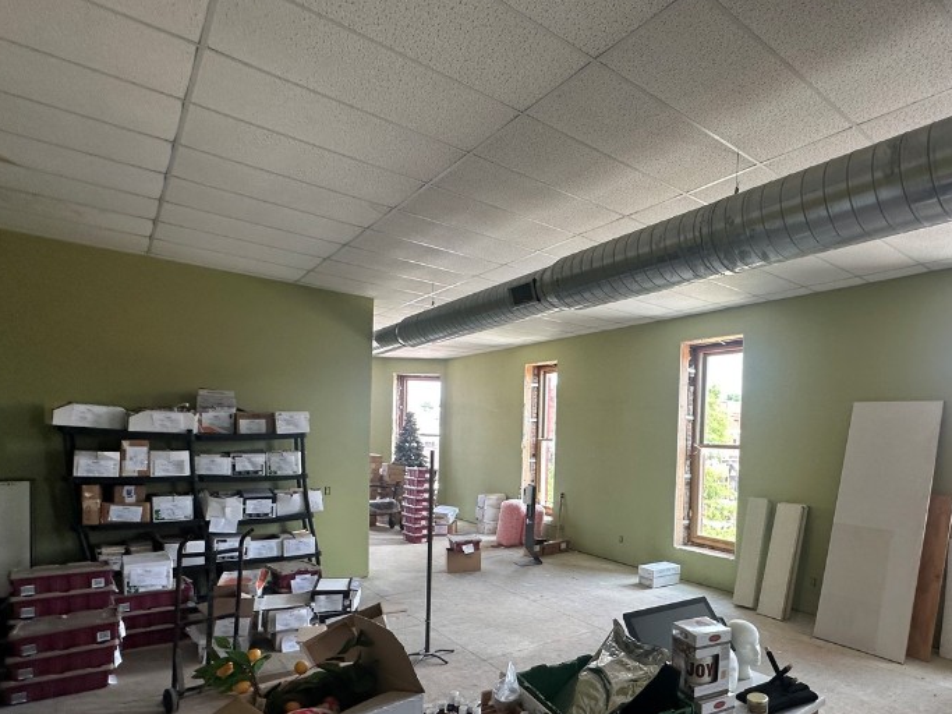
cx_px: 676
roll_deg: -2.5
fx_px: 577
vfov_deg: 62.3
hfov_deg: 75.0
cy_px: 457
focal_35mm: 21
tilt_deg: -0.8
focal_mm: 2.22
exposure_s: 1/99
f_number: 2.2
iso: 100
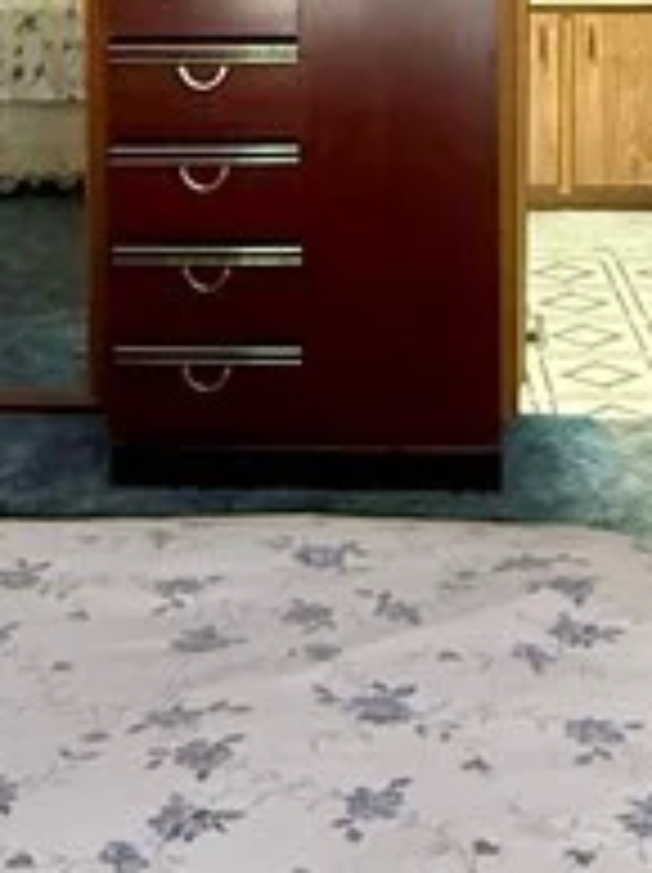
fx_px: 1863
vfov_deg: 24.8
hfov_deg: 19.9
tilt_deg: -4.8
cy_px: -58
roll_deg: +0.1
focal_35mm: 74
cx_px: 306
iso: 400
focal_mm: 2.22
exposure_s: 1/120
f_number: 2.2
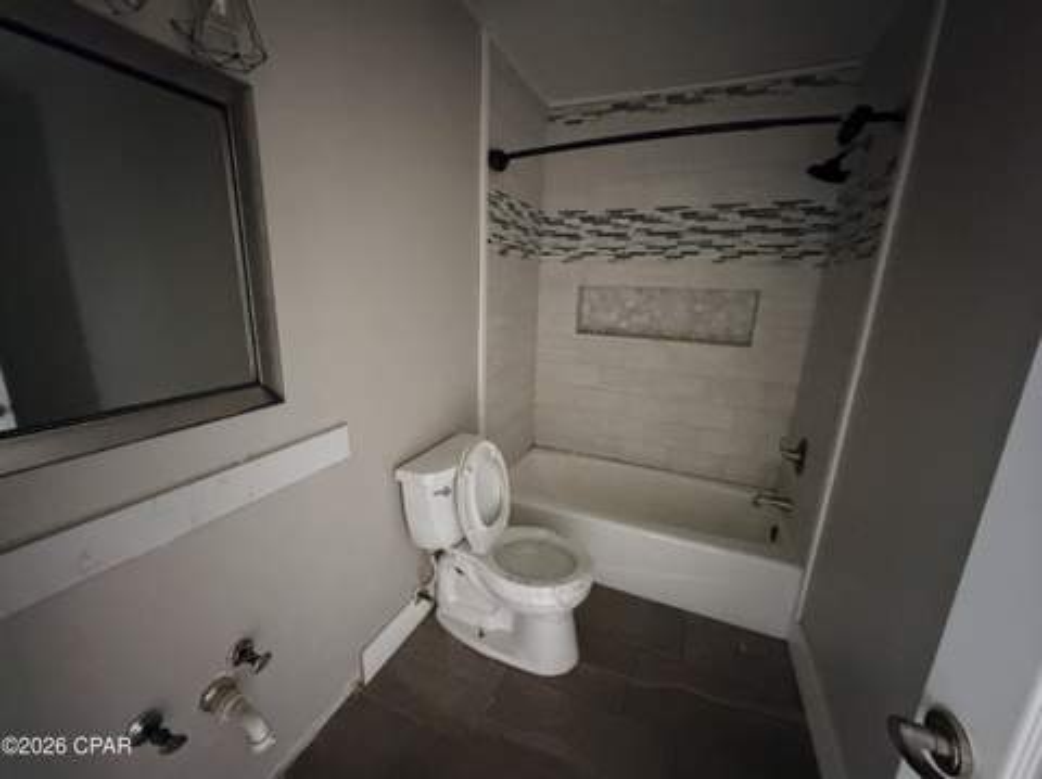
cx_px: 521
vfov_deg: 85.6
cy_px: 390
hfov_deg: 102.1
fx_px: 421
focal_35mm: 14
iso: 1600
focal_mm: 2.22
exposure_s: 1/33
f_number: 2.2
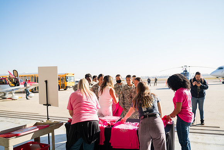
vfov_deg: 45.1
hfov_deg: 63.8
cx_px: 108
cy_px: 73
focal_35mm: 29
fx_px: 180
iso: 100
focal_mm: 28
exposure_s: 1/500
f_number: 3.2
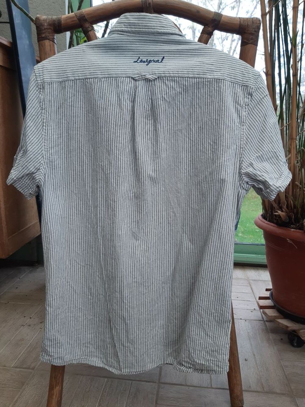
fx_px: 305
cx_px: 152
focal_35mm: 26
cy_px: 204
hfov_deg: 53.1
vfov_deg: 67.3
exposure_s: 1/100
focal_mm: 3.92
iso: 50
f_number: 1.7
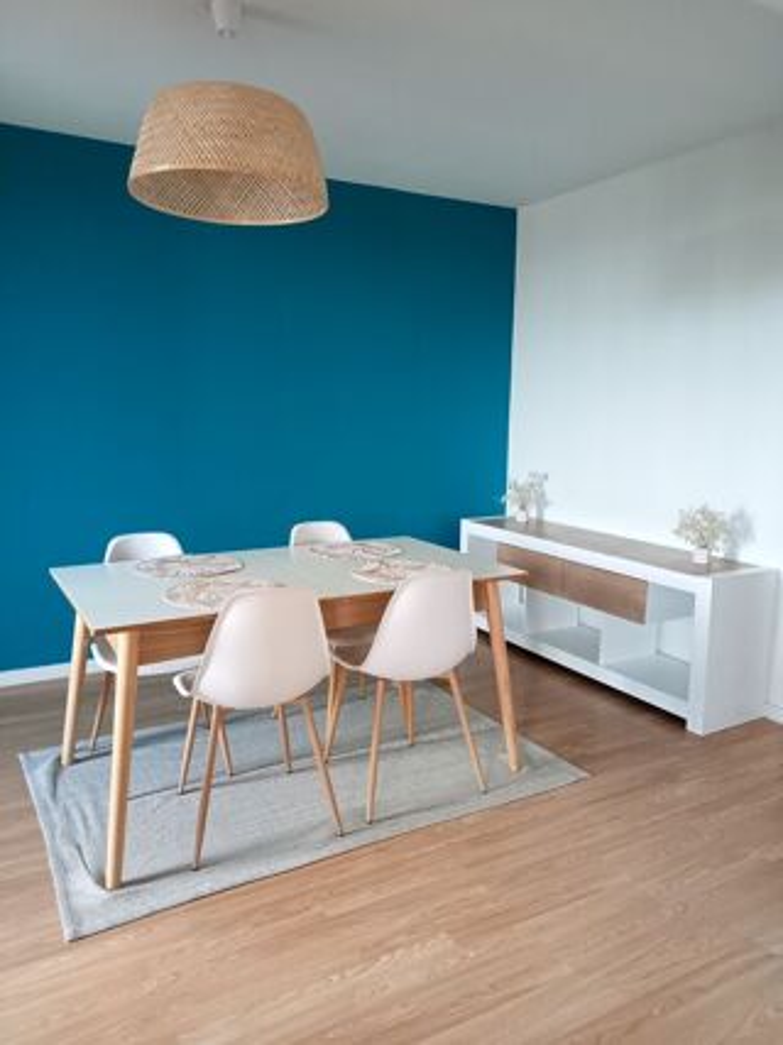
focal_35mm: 28
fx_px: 845
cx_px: 392
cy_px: 522
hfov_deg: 49.7
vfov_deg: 63.5
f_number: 2.2
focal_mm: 3.46
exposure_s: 1/33.3
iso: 601
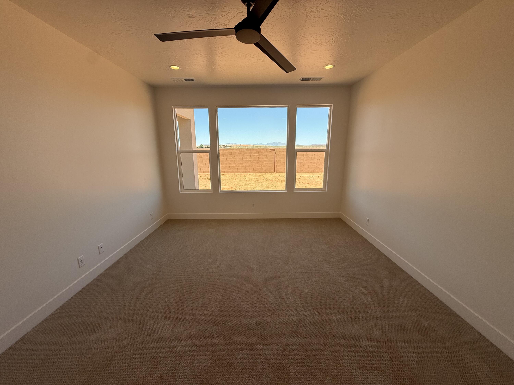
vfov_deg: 85.7
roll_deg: +0.8
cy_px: 192
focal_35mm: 14
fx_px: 208
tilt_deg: -11.3
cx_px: 257
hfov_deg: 102.1
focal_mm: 2.22
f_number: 2.2
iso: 50
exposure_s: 1/579
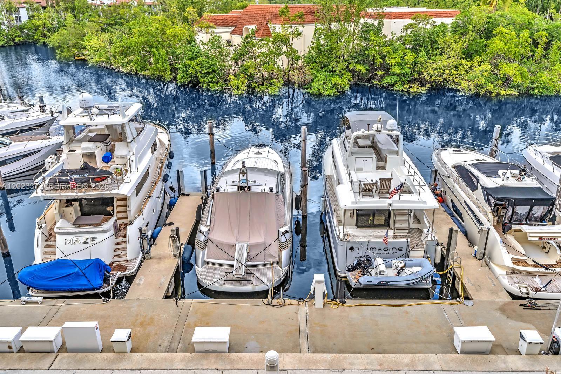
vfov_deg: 45.0
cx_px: 280
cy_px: 187
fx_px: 452
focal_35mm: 29
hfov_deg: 63.7
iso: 200
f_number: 8
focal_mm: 29
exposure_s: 1/320
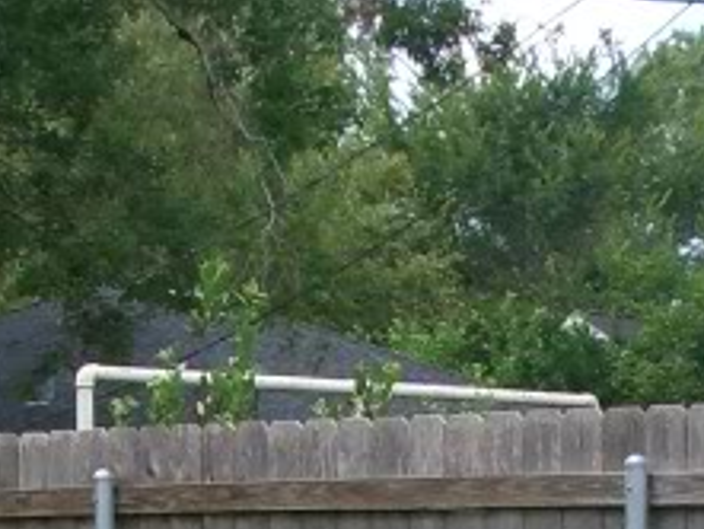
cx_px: 389
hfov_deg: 12.2
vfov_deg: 8.8
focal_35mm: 162
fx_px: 3296
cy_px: 962
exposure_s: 1/200
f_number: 4.3
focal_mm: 5.8
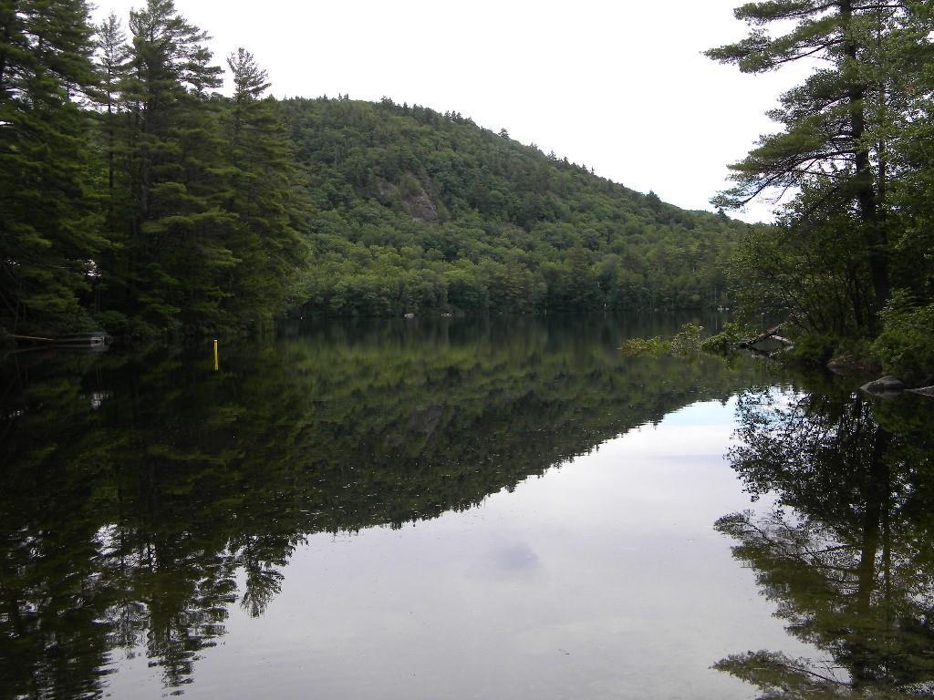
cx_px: 467
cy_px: 350
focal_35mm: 41
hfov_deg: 45.8
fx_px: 1106
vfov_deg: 35.1
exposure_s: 1/190
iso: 80
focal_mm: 7.3
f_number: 3.8
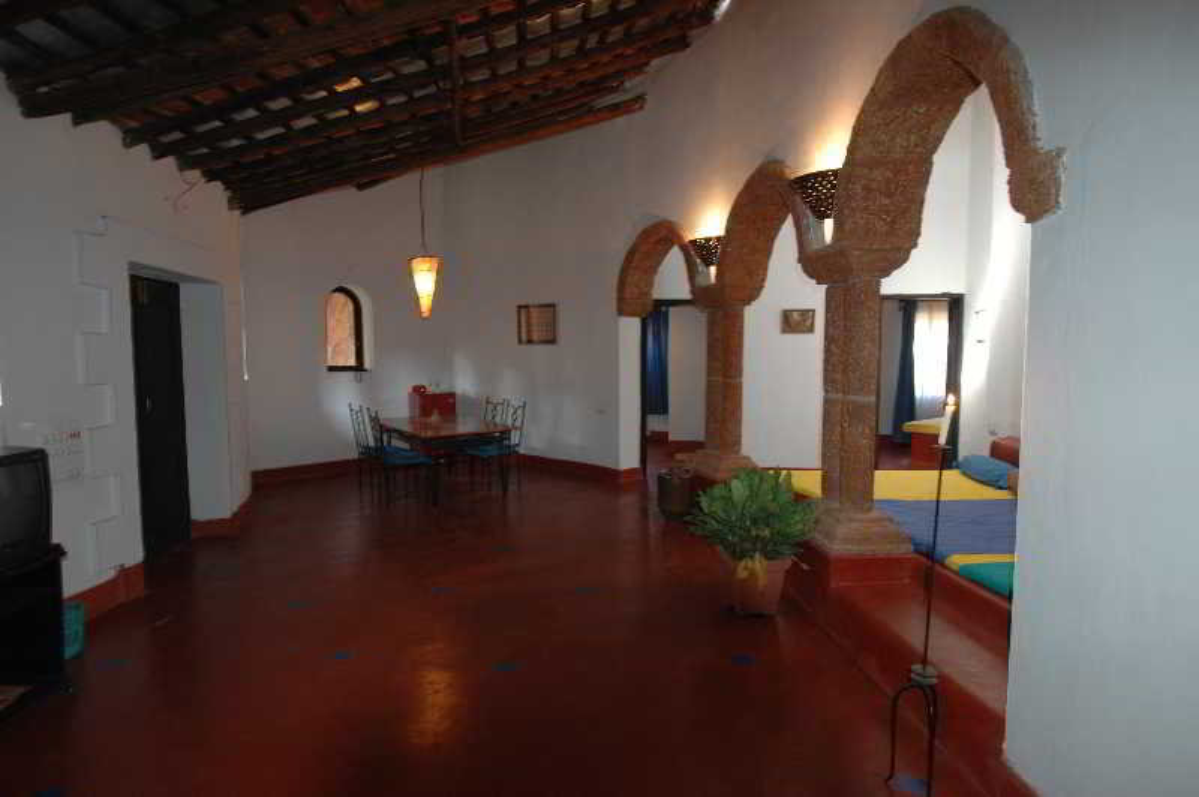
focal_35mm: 18
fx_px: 599
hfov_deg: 90.0
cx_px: 600
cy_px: 398
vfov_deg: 67.3
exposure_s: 1/4
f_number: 5.6
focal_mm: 12
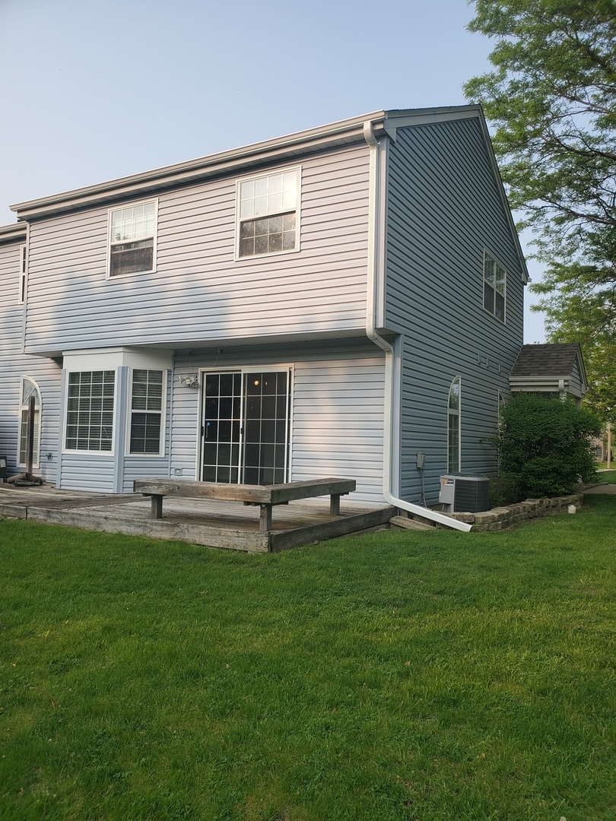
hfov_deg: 53.1
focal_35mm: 26
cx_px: 308
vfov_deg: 67.3
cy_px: 410
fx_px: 617
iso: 50
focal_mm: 4.3
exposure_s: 1/670
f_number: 2.4
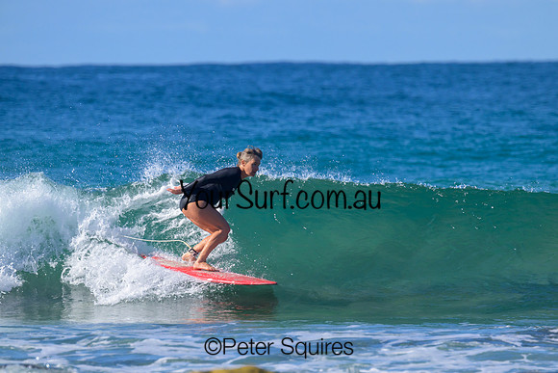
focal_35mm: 580
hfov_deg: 3.6
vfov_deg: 2.4
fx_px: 8992
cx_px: 279
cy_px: 186
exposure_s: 1/2000
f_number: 11
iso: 720
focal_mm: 580
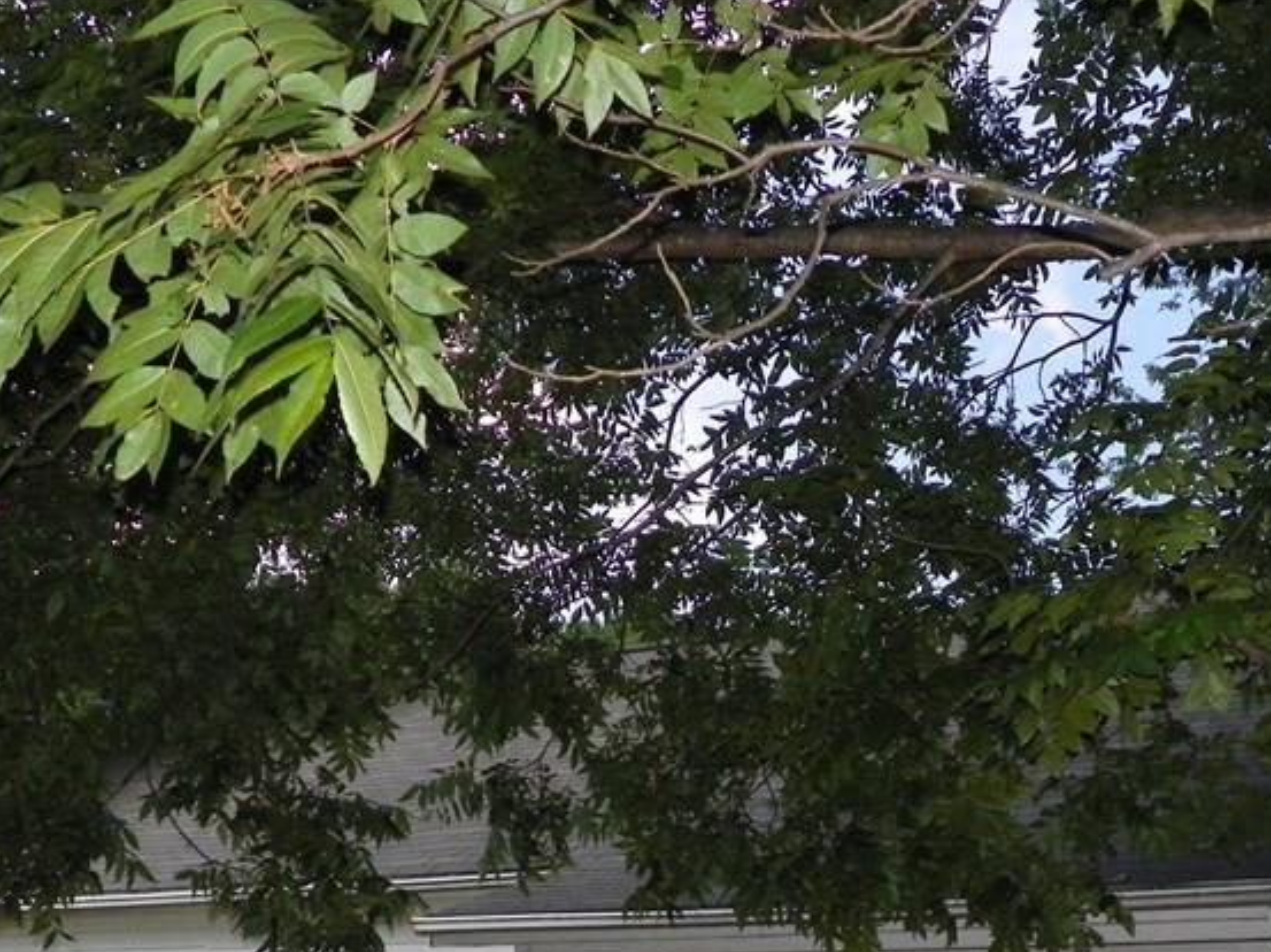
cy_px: 872
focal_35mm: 63
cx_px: 860
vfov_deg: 22.6
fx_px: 2312
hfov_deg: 30.5
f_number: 3.2
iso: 200
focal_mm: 6.1
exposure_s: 1/125
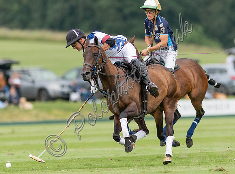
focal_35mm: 572
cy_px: 101
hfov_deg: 3.5
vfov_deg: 2.6
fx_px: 3864
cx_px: 141
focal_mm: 300
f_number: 2.8
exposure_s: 1/4000
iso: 640
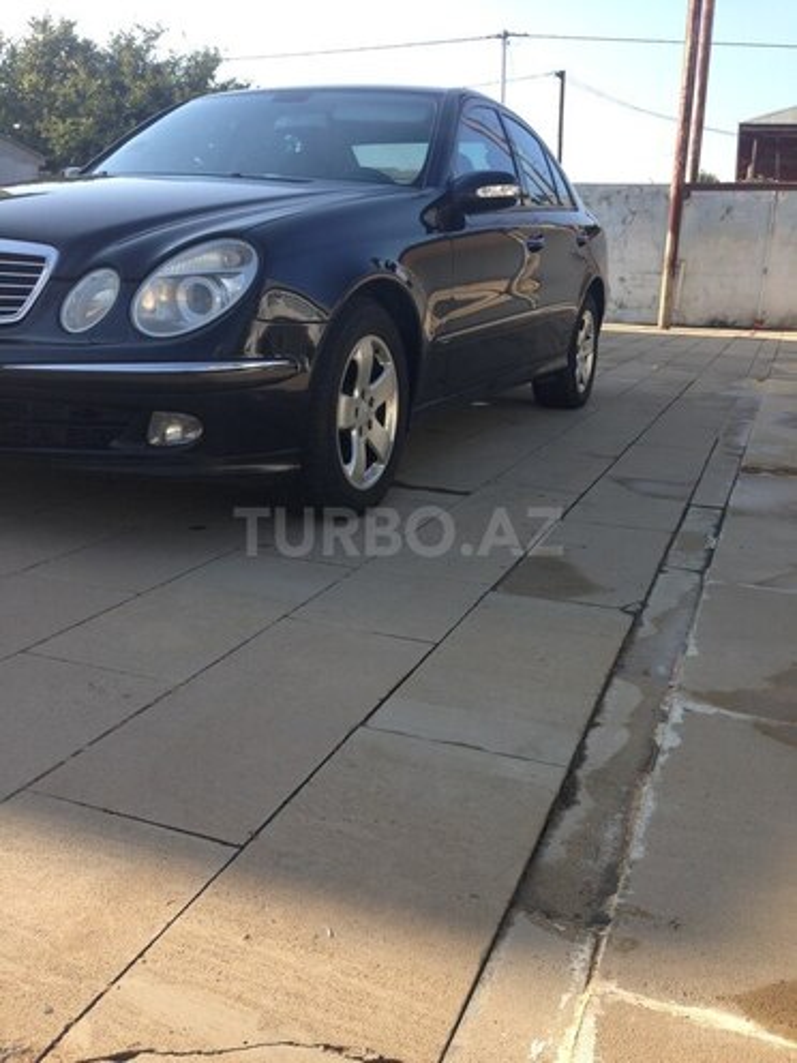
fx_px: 1013
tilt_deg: -9.0
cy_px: 532
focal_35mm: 33
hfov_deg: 42.9
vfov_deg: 55.4
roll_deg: -2.0
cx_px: 398
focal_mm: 4.12
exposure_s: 1/602
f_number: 2.4
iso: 50
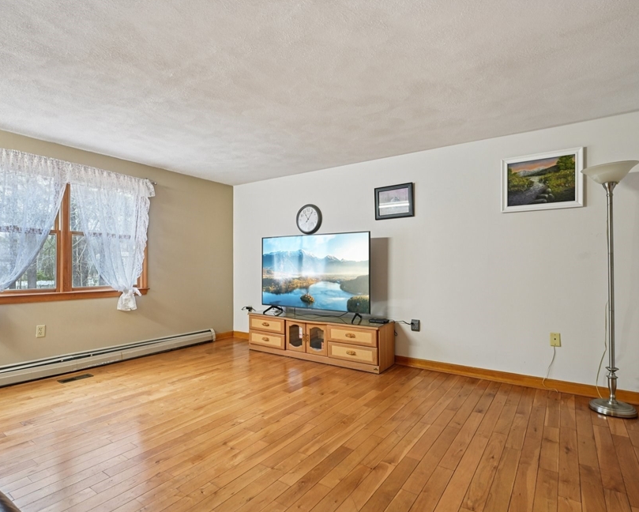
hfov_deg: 83.1
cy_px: 266
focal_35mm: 19
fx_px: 360
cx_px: 299
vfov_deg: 70.9
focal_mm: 16
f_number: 8
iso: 400
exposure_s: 1/8
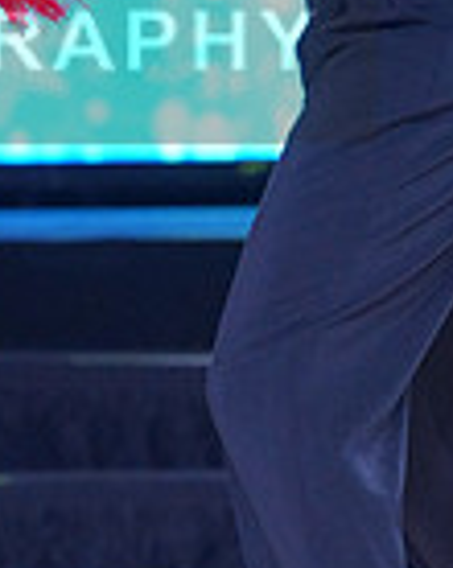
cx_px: -187
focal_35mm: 648
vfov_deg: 3.0
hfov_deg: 2.4
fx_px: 10884
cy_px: 8
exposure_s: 1/400
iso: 2000
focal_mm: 164
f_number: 5.6
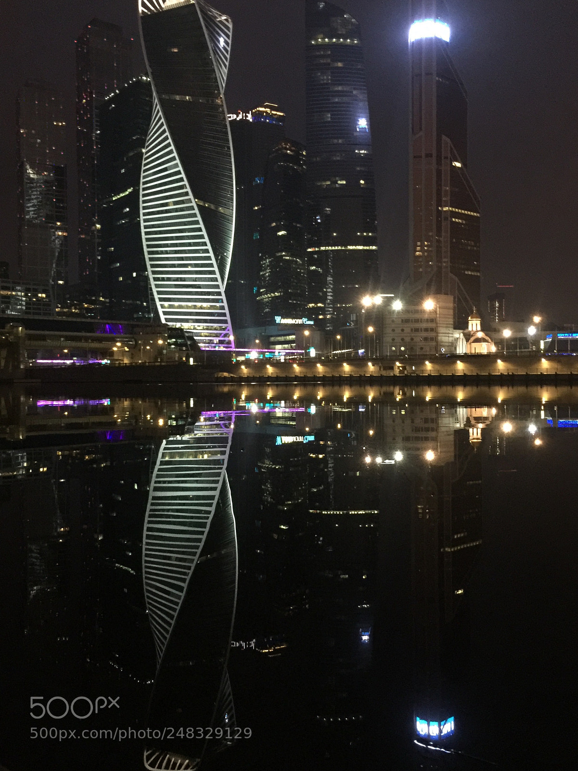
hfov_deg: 48.3
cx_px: 289
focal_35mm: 29
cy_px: 386
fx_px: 645
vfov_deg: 61.6
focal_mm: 4.15
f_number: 2.2
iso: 200
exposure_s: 1/8
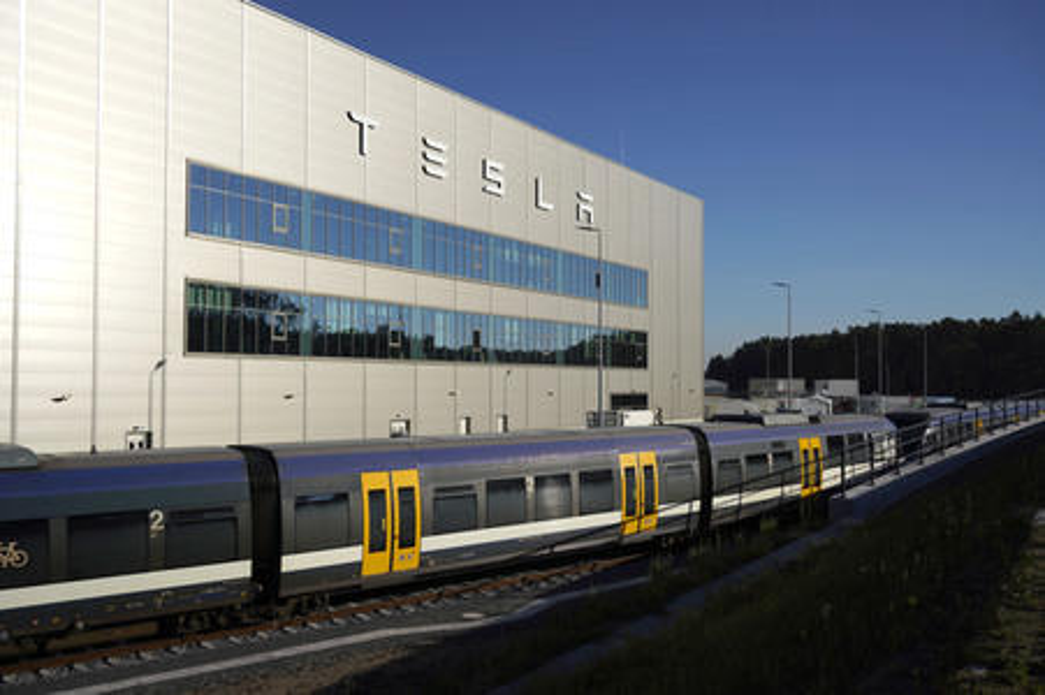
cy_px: 348
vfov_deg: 38.8
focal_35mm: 34
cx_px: 522
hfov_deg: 55.8
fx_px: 986
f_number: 8
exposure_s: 1/800
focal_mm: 34
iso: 100
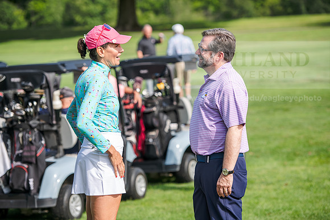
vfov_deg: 11.2
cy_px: 110
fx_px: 1119
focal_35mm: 122
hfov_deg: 16.8
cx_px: 165
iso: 64
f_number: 3.5
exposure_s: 1/500
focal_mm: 122
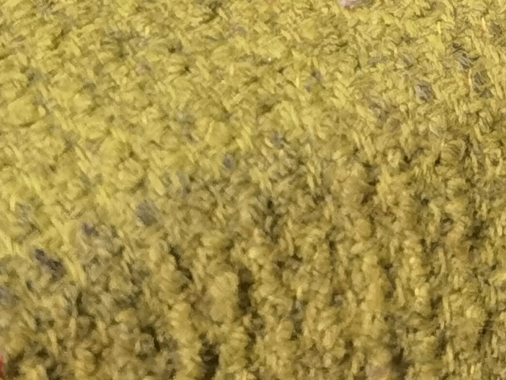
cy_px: -250
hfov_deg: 12.5
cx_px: 659
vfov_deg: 9.3
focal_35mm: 153
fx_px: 2236
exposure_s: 1/33.3
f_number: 1.9
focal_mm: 6.71
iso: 320
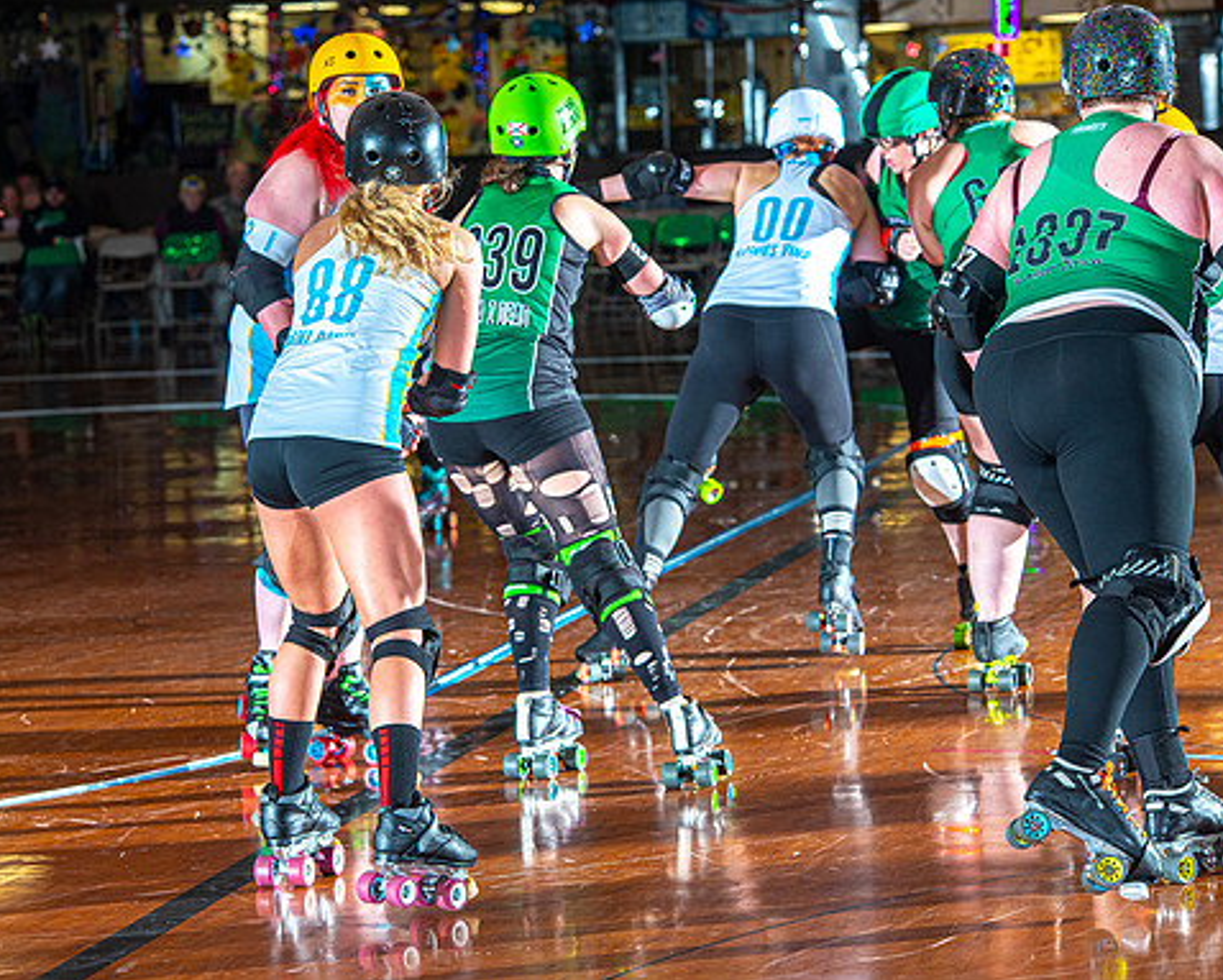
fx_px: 5360
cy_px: 487
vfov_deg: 10.4
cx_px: 530
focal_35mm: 148
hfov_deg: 13.0
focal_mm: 130
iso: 640
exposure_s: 1/160
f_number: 7.1
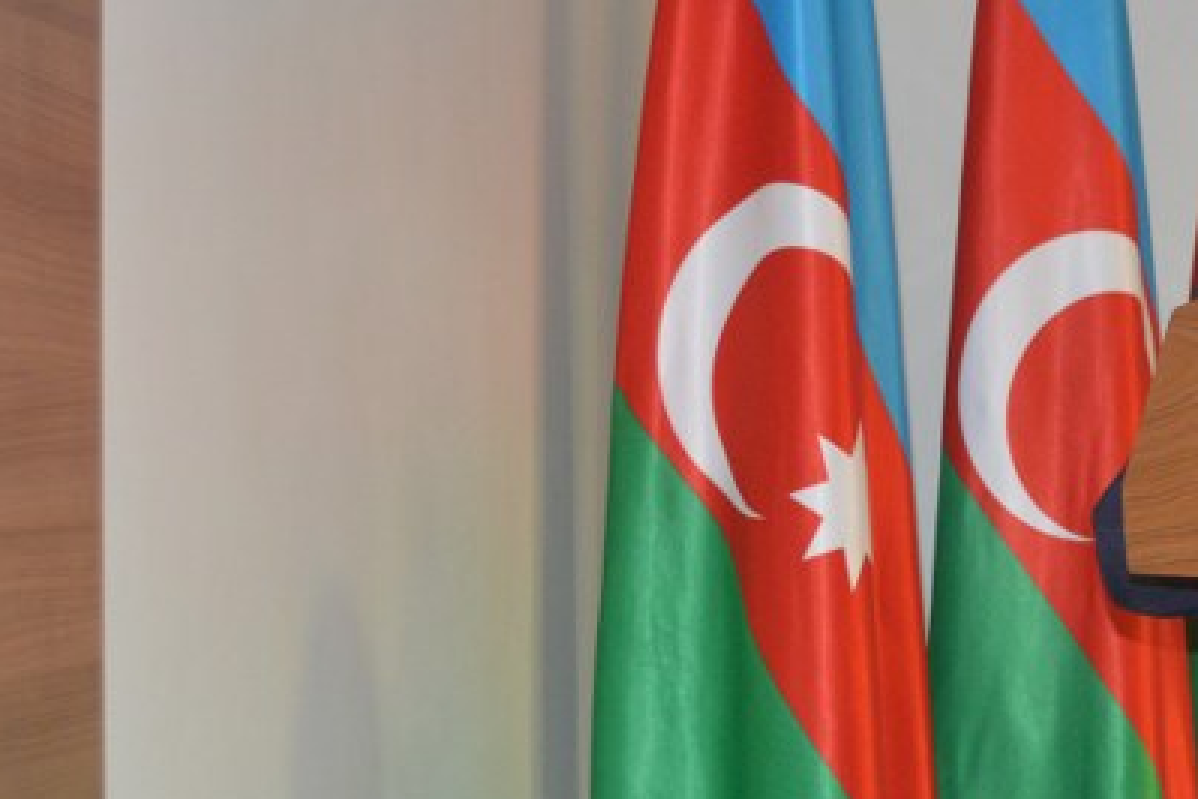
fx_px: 3328
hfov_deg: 19.3
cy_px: 347
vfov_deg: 13.7
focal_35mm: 100
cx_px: 1414
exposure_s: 1/60
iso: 1000
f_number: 4.2
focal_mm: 26
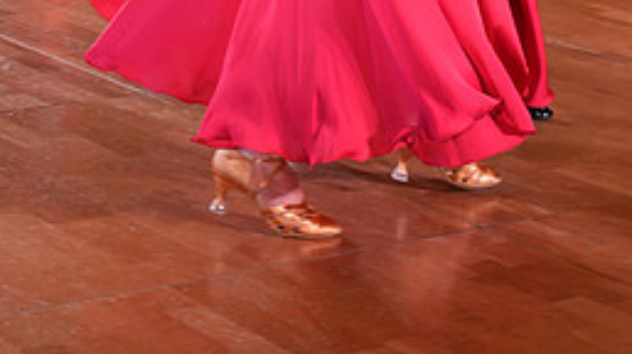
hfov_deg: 18.4
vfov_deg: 9.9
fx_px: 1942
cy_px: -266
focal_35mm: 116
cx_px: 466
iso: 2000
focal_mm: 49
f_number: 4.5
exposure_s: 1/200
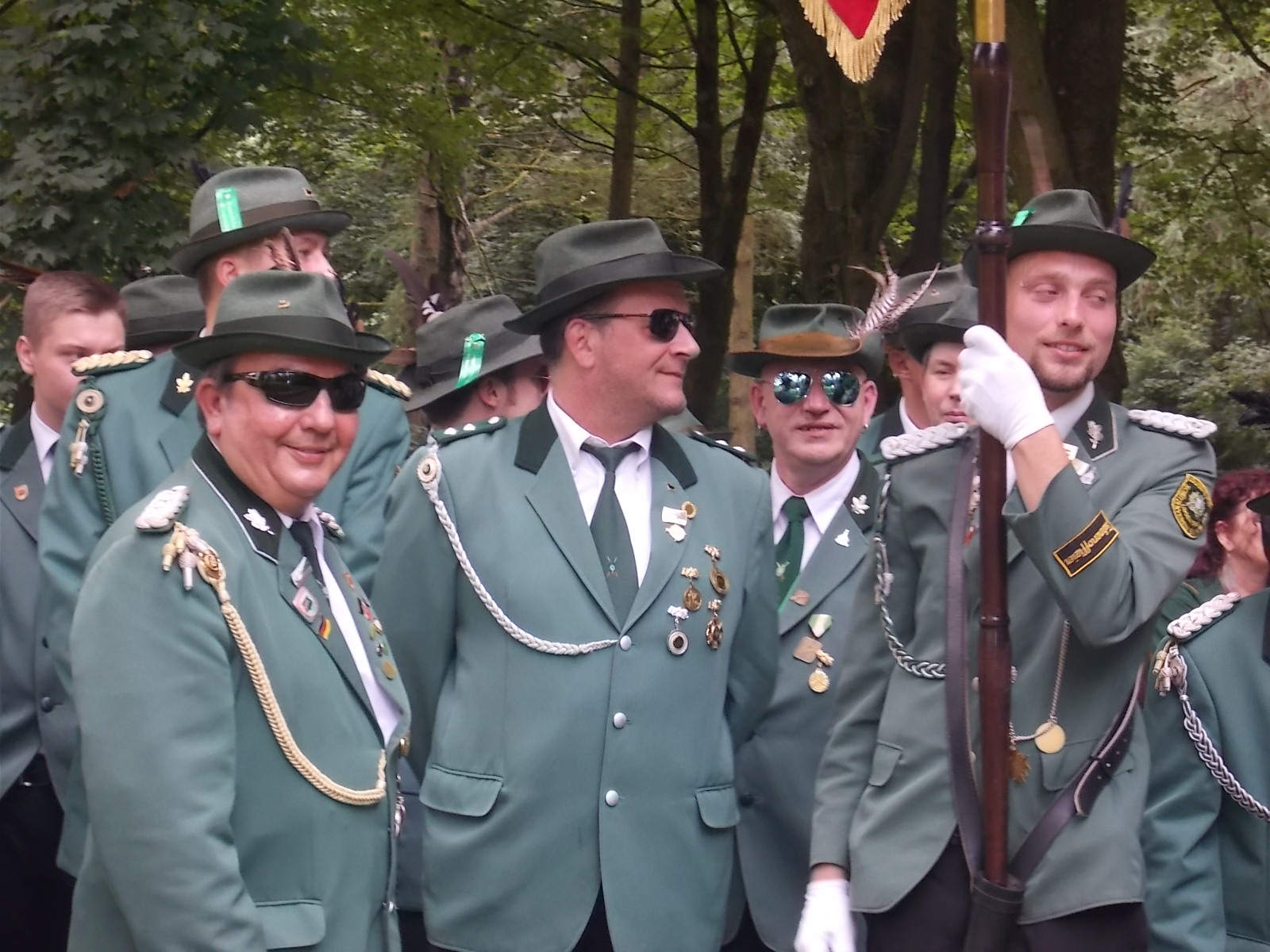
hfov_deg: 17.4
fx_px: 4146
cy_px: 476
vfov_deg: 13.1
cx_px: 635
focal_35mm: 113
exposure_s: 1/60
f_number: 6
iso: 200
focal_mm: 20.1
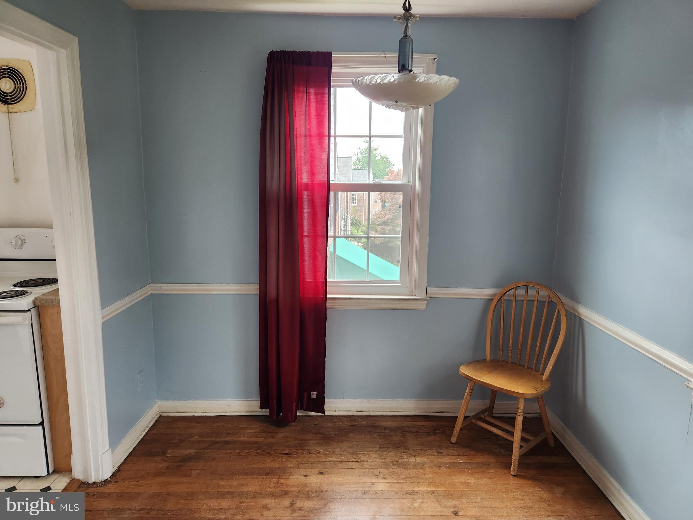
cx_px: 346
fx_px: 460
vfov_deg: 58.9
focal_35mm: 23
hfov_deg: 73.9
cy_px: 260
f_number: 1.8
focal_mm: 5.4
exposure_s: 1/180
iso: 125
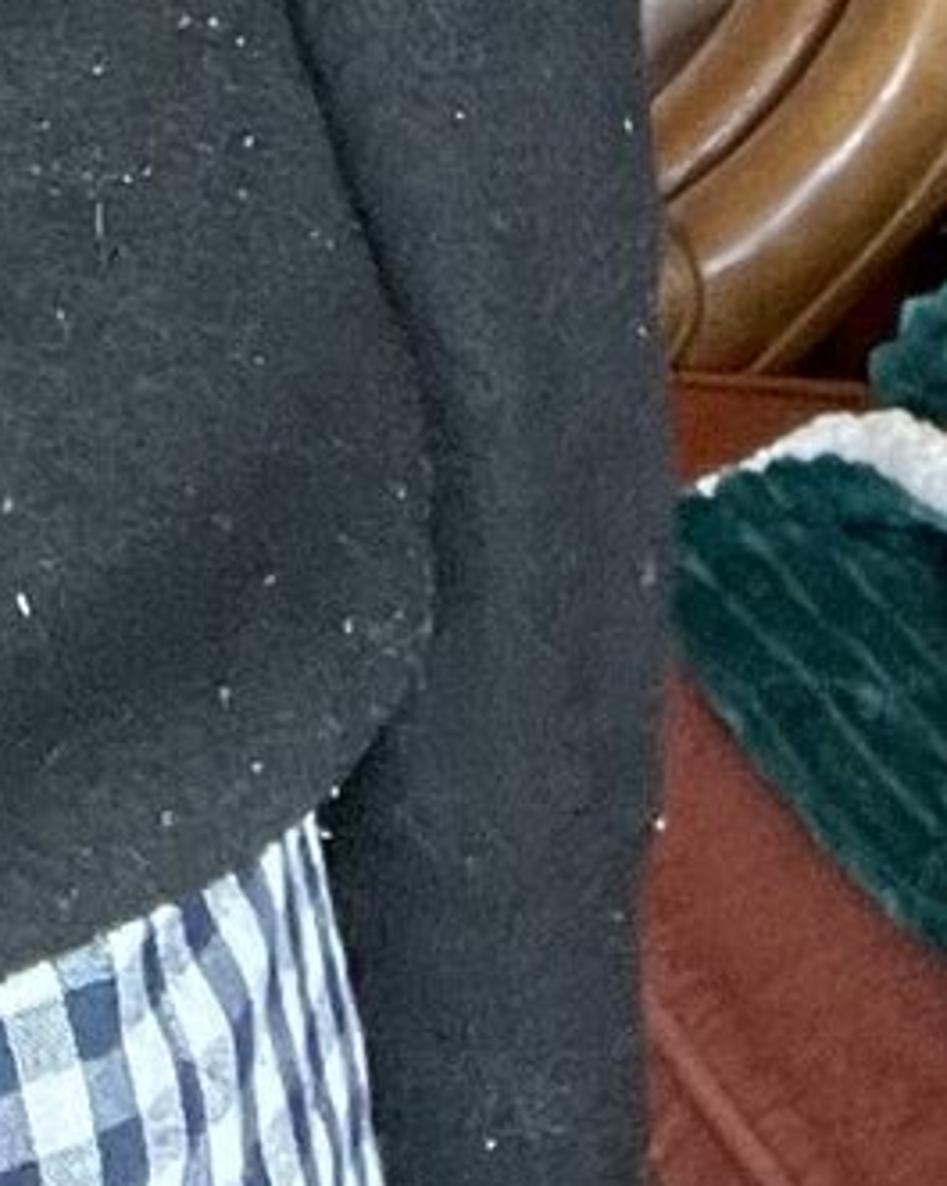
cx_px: -1154
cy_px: -2011
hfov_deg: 9.0
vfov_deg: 10.0
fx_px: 5578
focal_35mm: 159
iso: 125
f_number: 2.2
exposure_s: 1/60
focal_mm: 2.71
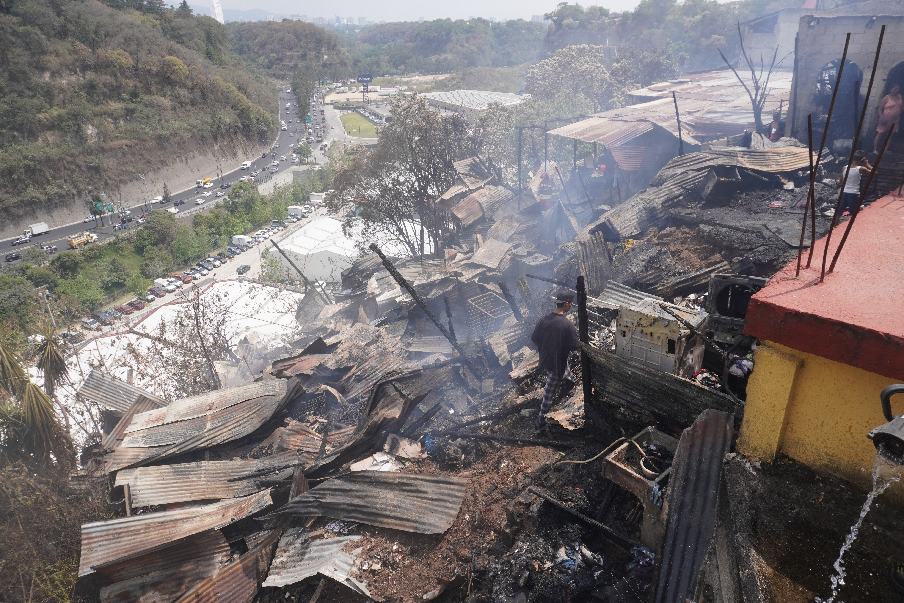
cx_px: 452
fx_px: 603
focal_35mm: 24
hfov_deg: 73.7
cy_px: 302
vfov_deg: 53.1
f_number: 6.3
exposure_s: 1/800
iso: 250
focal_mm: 16
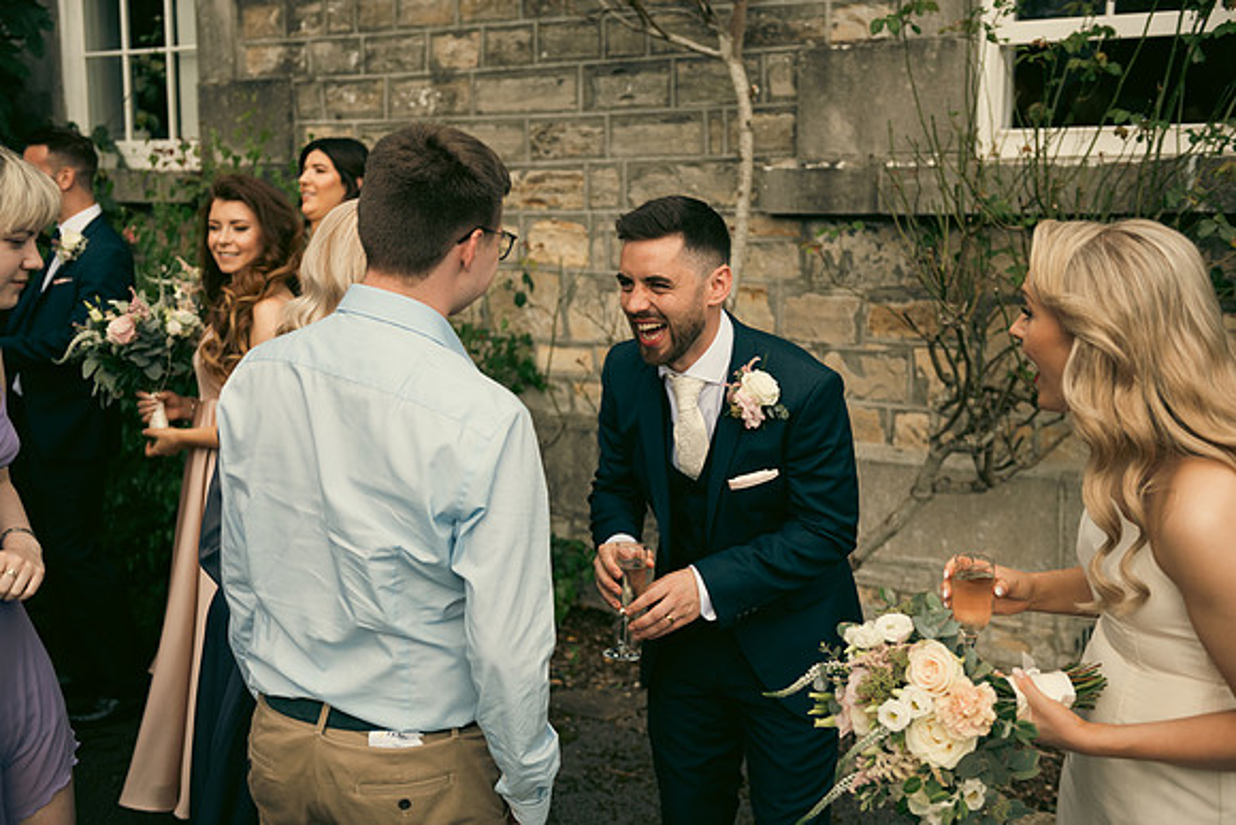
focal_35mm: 42
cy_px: 412
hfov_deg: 46.4
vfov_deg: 31.9
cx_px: 618
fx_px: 1442
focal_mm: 42
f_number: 3.5
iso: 100
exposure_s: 1/1000
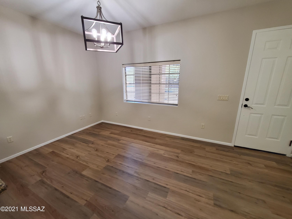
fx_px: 110
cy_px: 110
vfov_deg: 89.9
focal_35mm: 13
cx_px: 146
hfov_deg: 106.2
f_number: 2.2
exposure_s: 1/59
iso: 250
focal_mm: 1.8
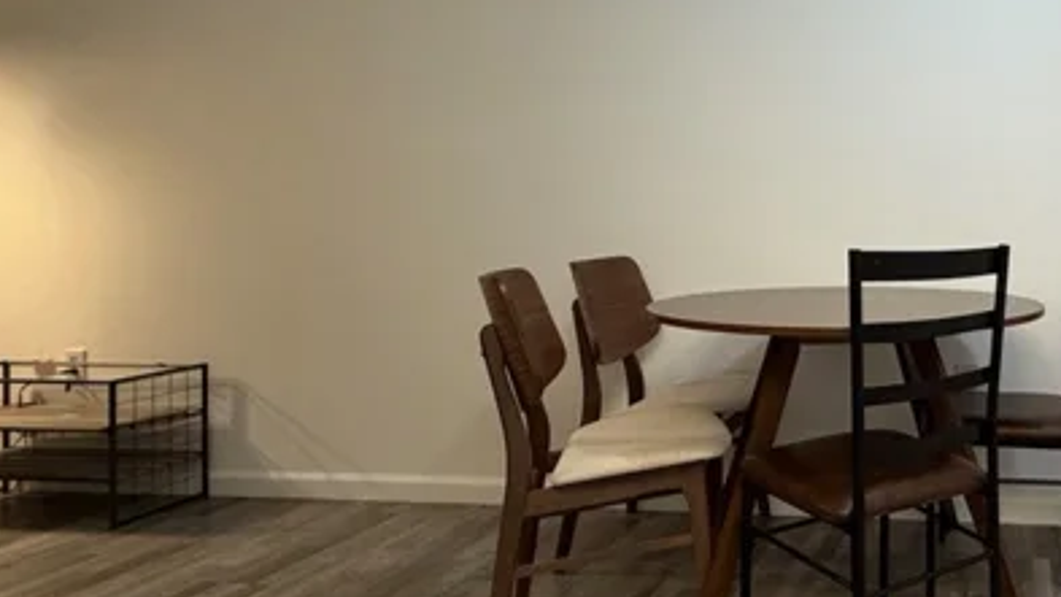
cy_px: 224
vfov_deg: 39.9
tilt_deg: +0.3
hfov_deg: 57.8
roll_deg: +0.4
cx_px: 933
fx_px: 816
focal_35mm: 29
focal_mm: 2.22
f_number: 2.2
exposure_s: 1/60
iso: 250
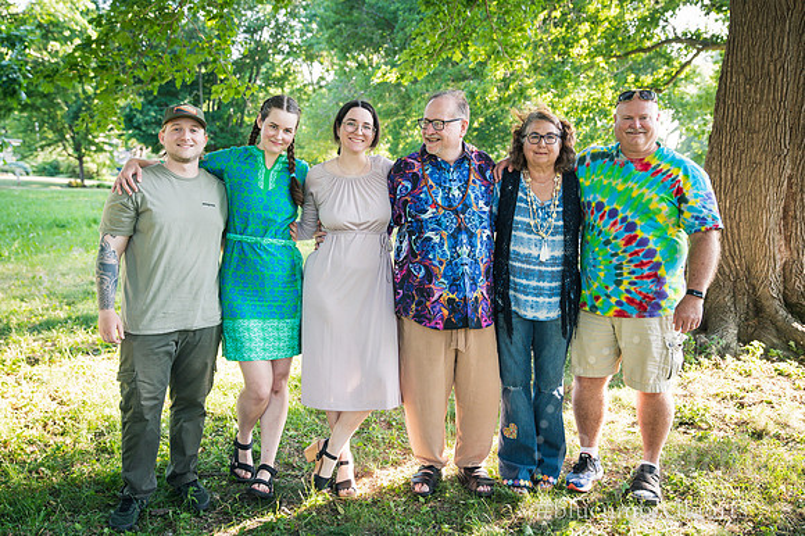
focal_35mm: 38
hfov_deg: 50.7
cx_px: 402
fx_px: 849
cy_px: 268
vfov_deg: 35.0
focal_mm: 38
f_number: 3.5
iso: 800
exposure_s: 1/320
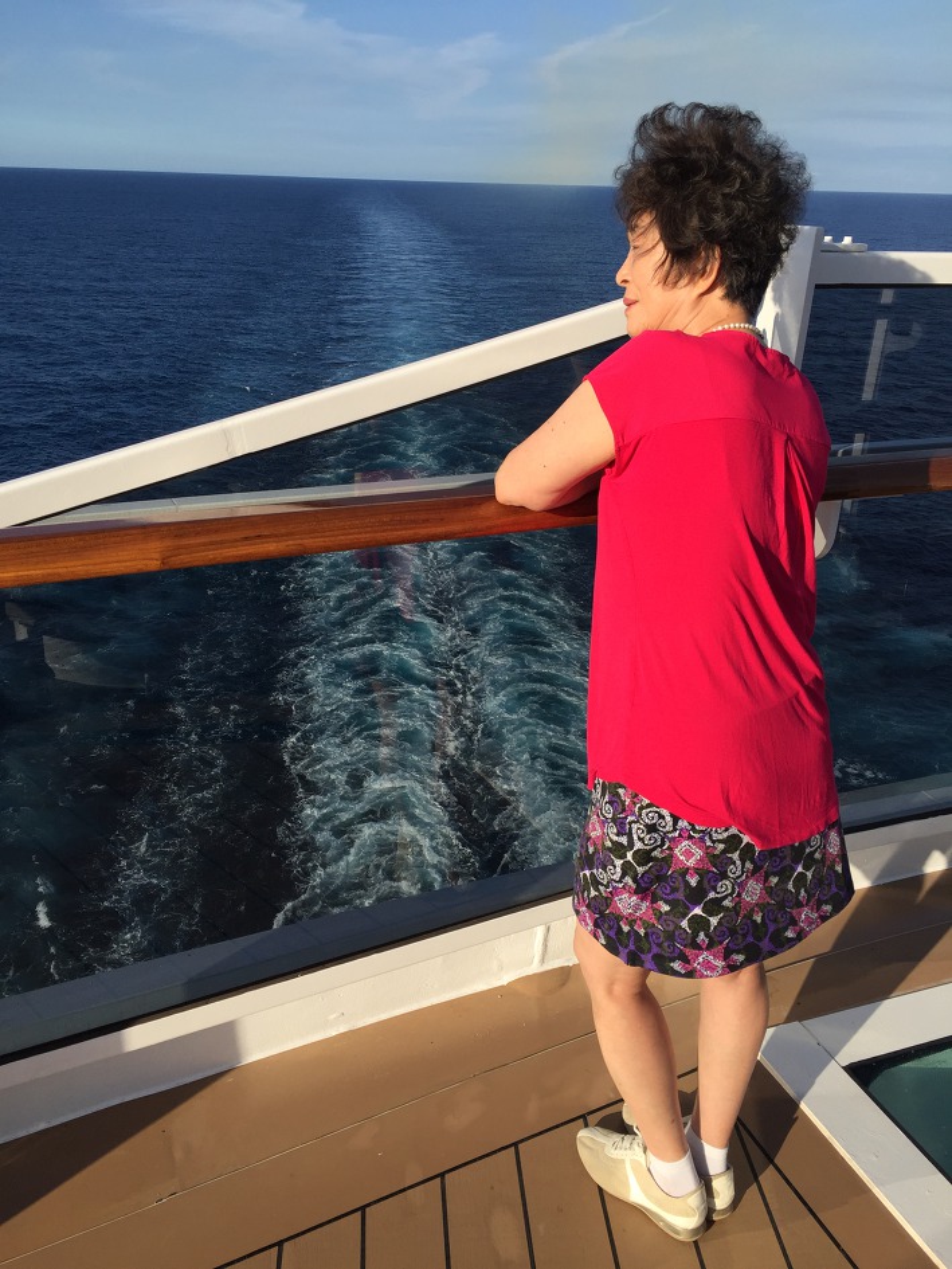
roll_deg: -1.7
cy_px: 634
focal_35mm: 29
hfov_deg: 48.2
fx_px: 1063
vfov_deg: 61.7
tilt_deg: -21.7
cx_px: 476
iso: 32
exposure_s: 1/2326
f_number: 2.2
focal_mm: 4.15
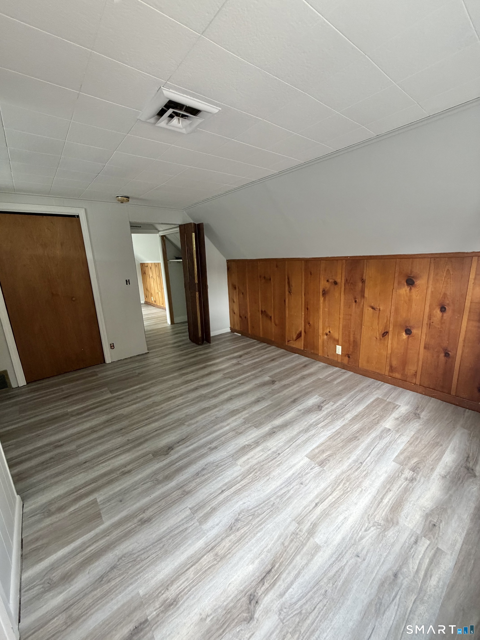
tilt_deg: -11.6
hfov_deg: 85.7
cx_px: 240
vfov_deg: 102.1
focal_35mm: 14
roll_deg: +2.8
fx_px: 259
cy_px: 320
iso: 320
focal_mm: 2.22
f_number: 2.2
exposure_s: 1/107
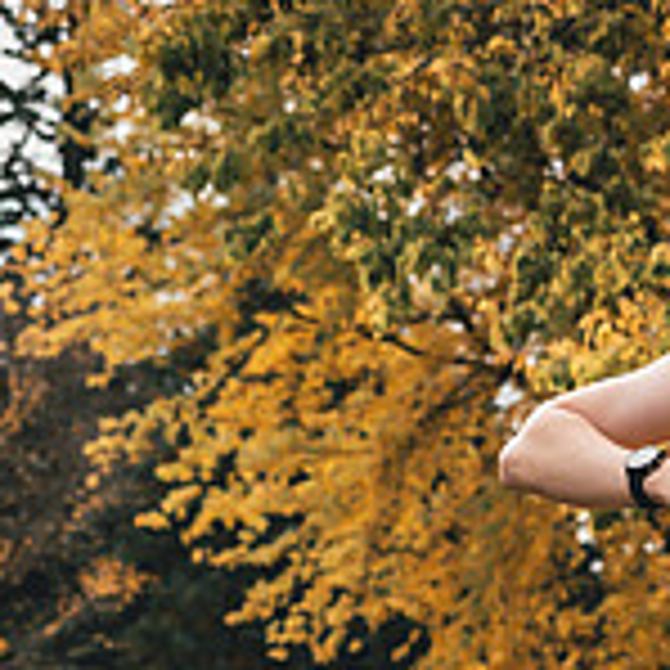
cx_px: 832
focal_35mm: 258
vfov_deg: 6.7
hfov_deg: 6.7
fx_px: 5650
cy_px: 834
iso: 400
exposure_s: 1/1250
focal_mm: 78
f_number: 6.3
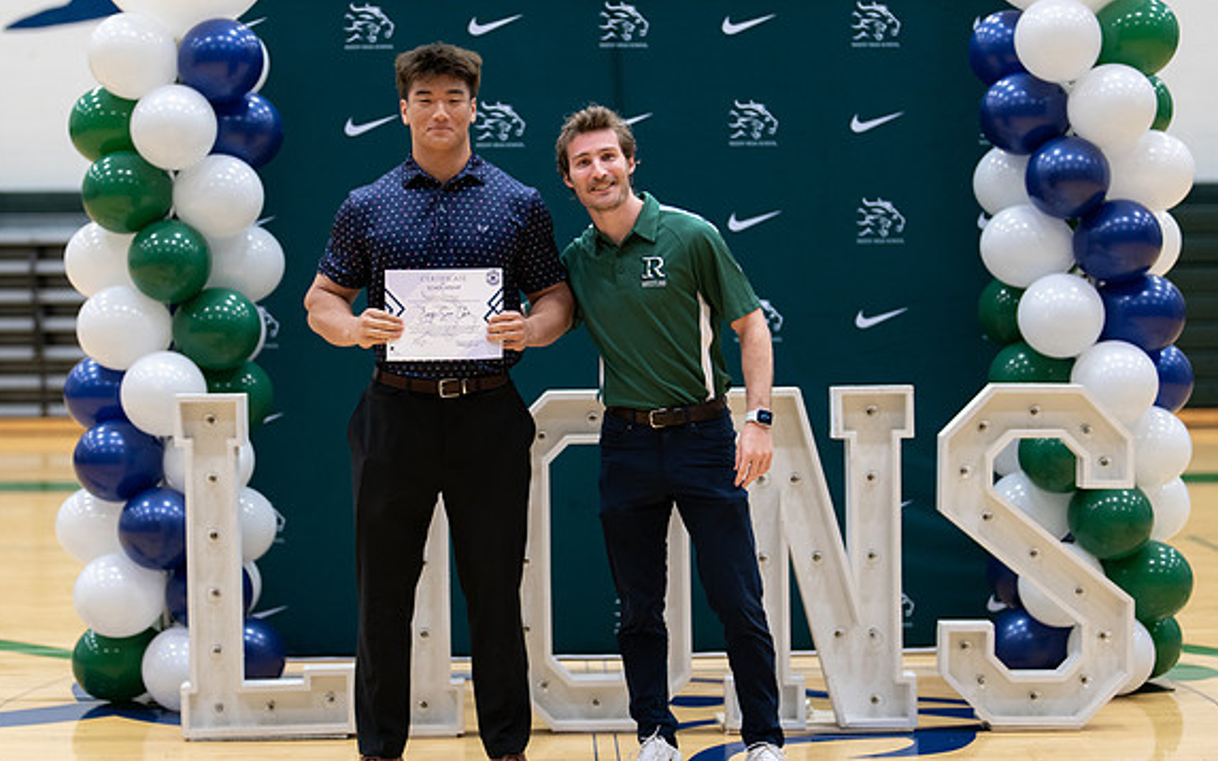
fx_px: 2323
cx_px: 563
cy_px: 379
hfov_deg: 29.4
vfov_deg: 18.6
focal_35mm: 70
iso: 400
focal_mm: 50
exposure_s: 1/320
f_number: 1.2
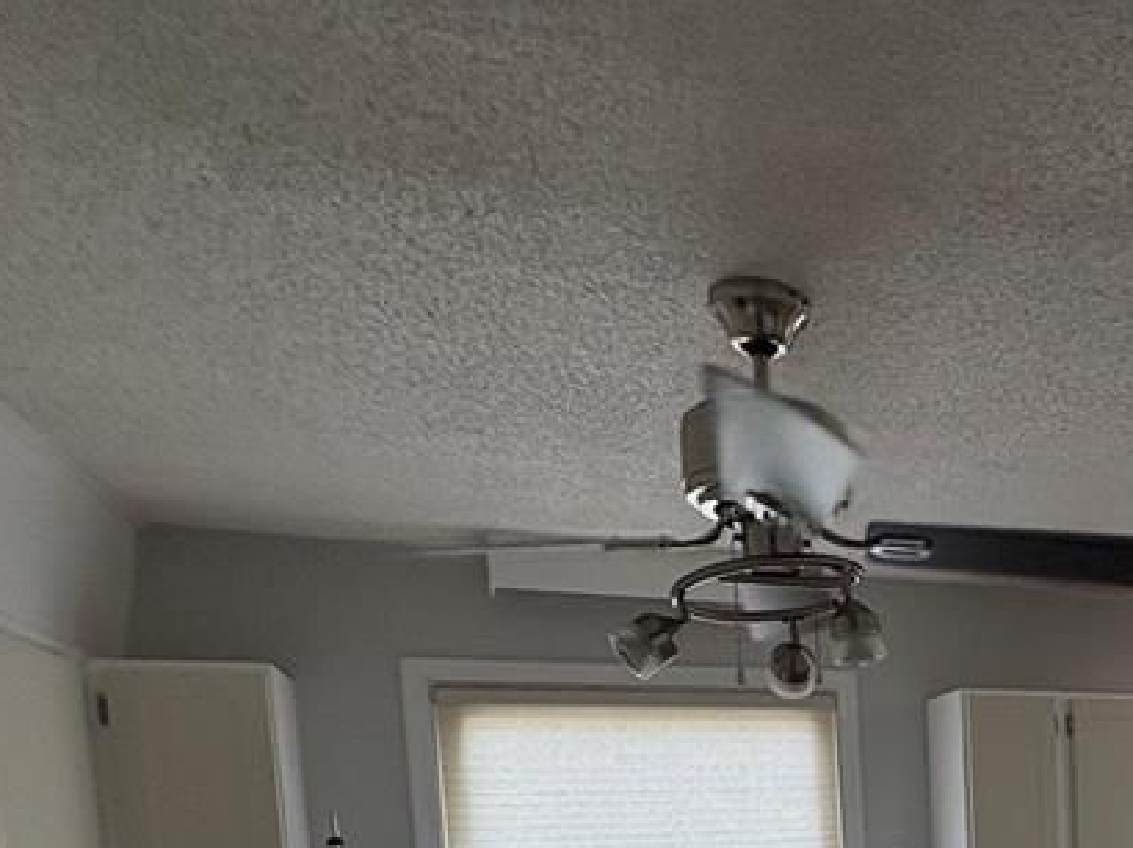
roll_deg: +1.8
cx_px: 1114
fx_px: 1145
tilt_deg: -4.4
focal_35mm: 35
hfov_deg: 45.2
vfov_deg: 35.2
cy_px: 920
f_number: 2.2
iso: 125
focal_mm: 2.22
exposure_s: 1/120
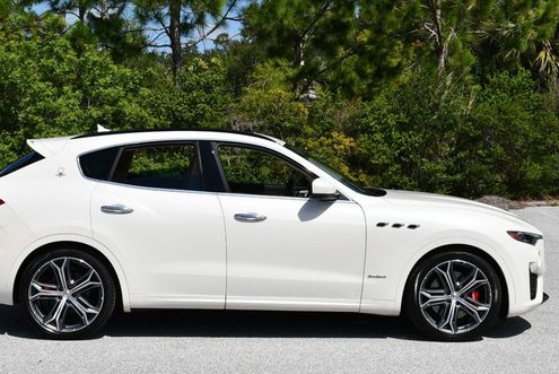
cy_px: 162
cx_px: 244
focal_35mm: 62
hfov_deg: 32.3
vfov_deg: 21.9
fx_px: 964
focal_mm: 24
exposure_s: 1/320
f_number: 9
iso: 100
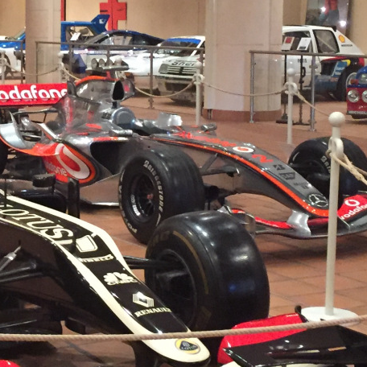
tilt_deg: -4.0
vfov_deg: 19.2
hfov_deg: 18.8
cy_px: 115
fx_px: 1080
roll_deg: -0.6
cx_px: 11
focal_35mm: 90
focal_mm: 4.15
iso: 320
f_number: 2.2
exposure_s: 1/17
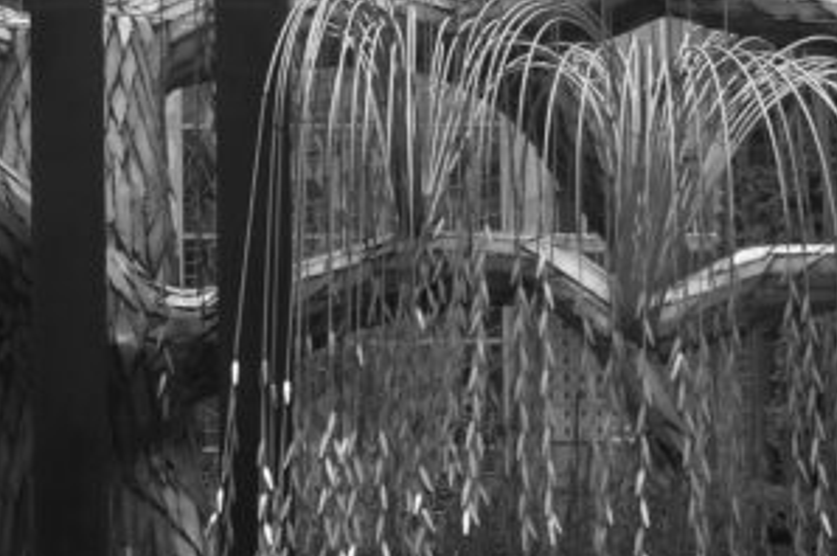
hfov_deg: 11.0
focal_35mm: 186
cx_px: 45
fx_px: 4320
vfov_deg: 7.4
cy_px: 124
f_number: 2.8
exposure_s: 1/320
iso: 100
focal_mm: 9.4
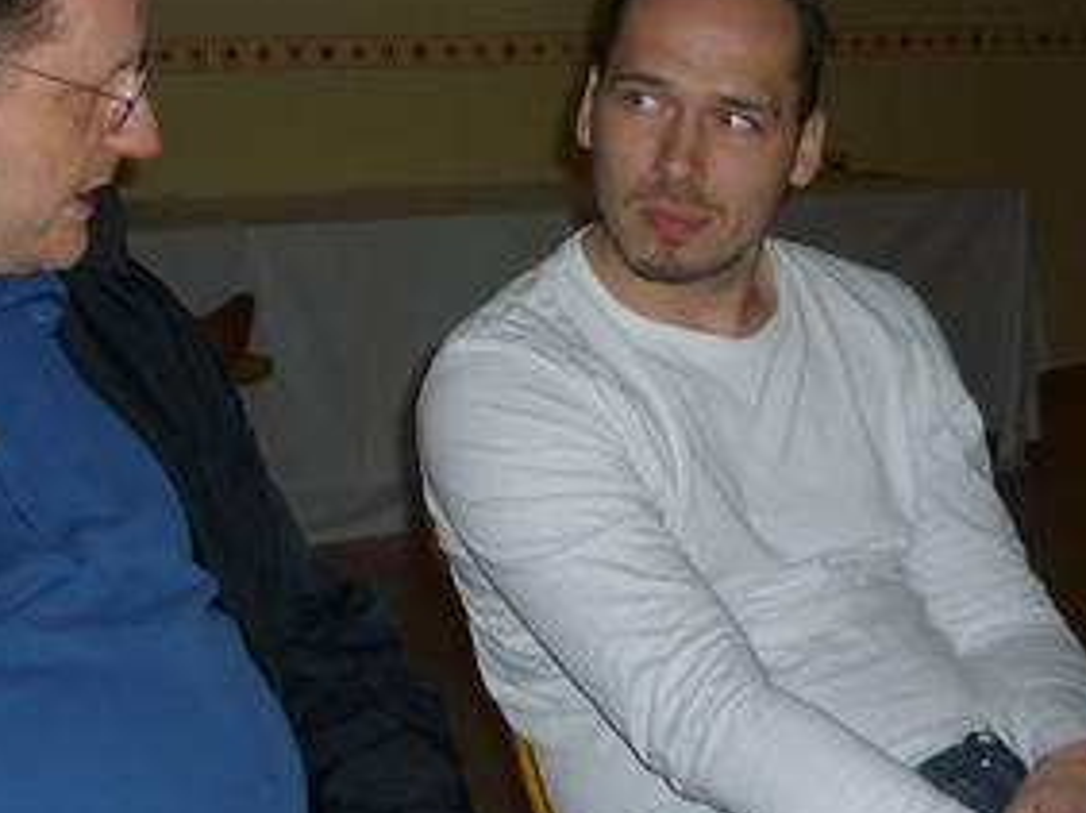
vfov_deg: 19.6
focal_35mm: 75
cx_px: 408
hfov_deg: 25.9
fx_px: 2351
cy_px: 343
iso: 100
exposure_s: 1/125
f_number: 2.8
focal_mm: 5.5
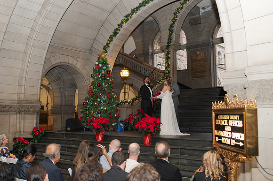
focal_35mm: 39
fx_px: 297
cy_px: 87
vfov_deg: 34.0
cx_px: 122
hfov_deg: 49.3
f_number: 3.5
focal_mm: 35
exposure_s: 1/200
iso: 1000
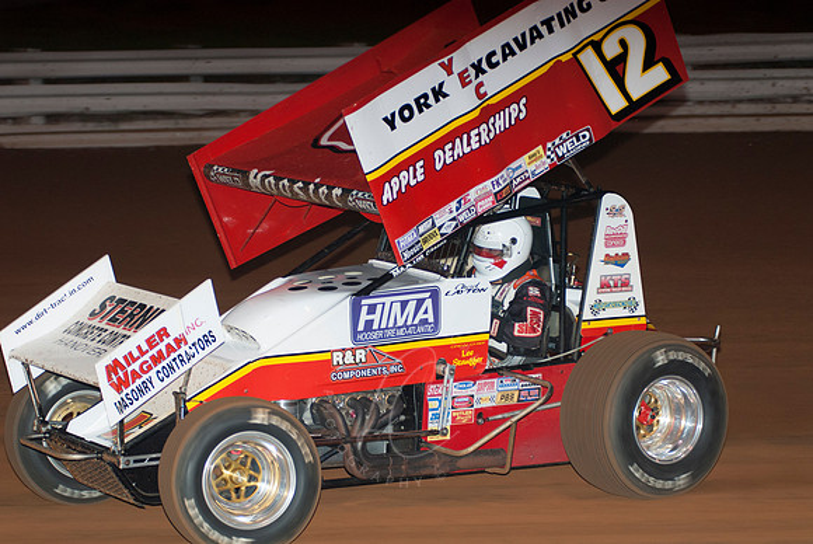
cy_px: 272
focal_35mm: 120
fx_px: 2713
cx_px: 406
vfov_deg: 11.4
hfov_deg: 17.0
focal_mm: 80
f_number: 3.2
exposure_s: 1/400
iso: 250
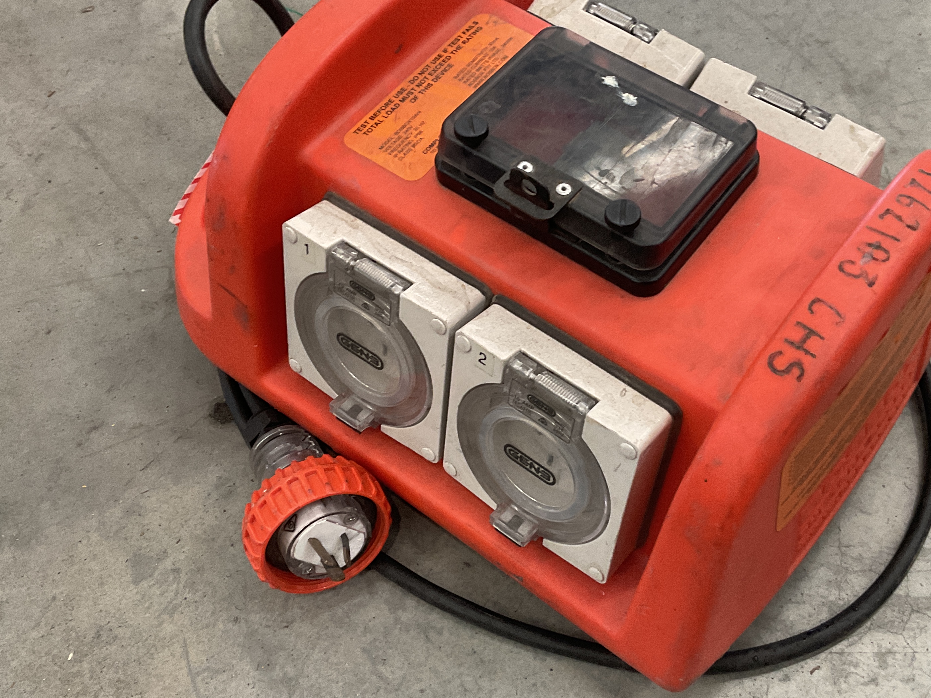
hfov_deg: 44.4
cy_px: 320
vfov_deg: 34.3
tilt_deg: -58.2
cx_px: 586
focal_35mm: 42
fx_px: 1130
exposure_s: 1/50
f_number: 1.8
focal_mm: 3
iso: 80
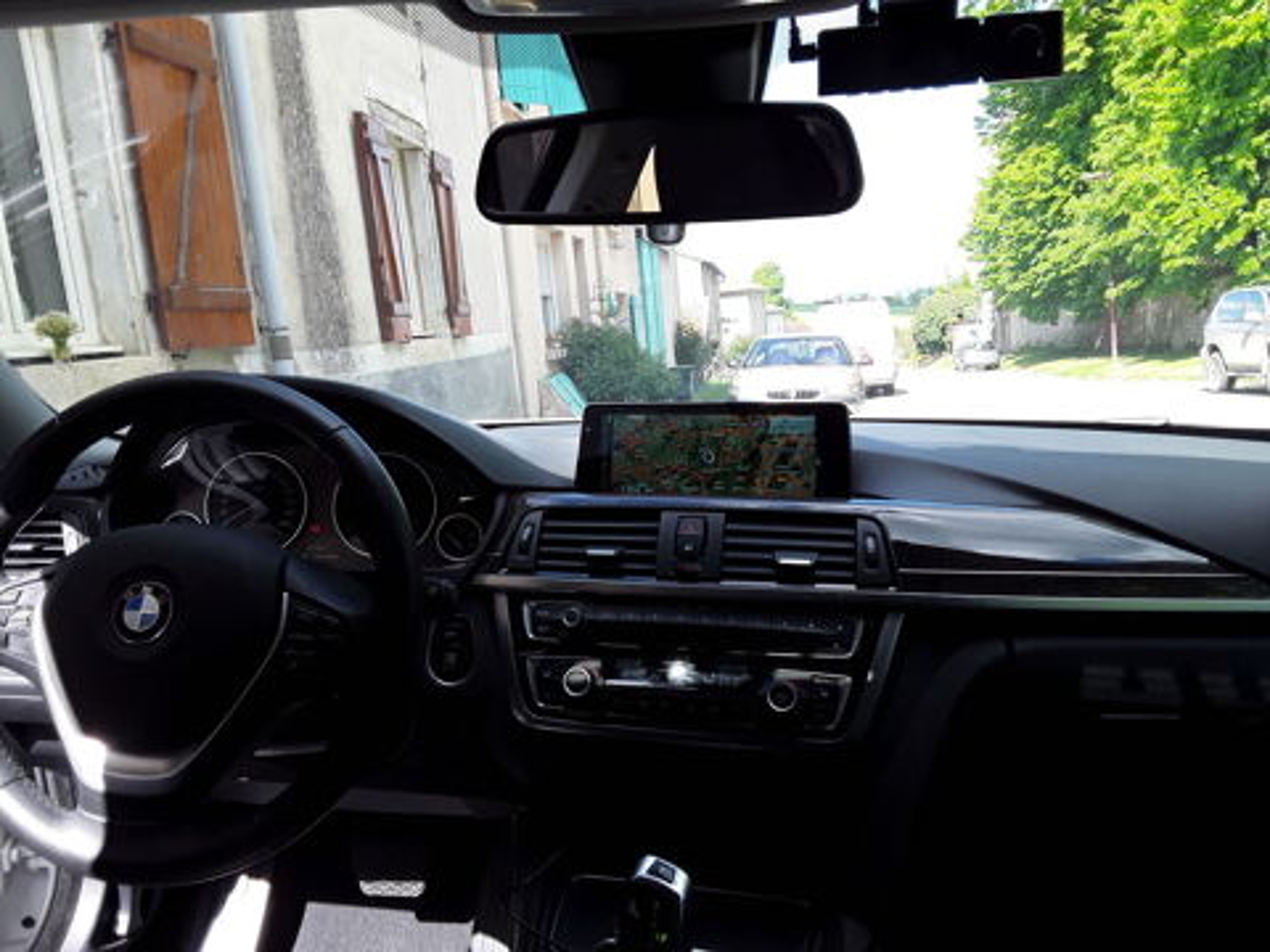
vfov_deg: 51.4
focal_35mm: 27
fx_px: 991
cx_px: 635
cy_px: 476
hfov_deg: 65.3
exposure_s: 1/251
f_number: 1.9
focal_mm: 2.91
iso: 40
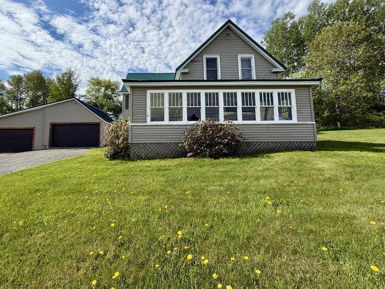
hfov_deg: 90.6
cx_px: 169
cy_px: 121
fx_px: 189
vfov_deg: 74.2
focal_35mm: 17
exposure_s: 1/942
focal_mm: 2.22
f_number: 2.2
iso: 20
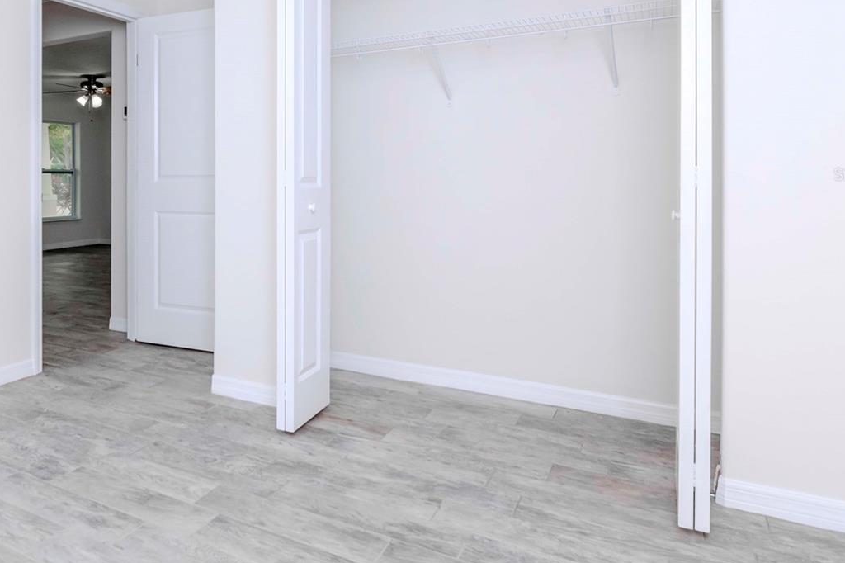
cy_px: 174
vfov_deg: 48.8
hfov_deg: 66.9
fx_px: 605
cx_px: 248
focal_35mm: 26
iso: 640
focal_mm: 11
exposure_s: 1/200
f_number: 7.1
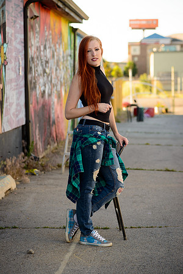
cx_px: 92
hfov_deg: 13.0
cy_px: 137
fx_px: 801
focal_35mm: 105
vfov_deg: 19.5
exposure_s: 1/200
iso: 125
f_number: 4.5
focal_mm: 105
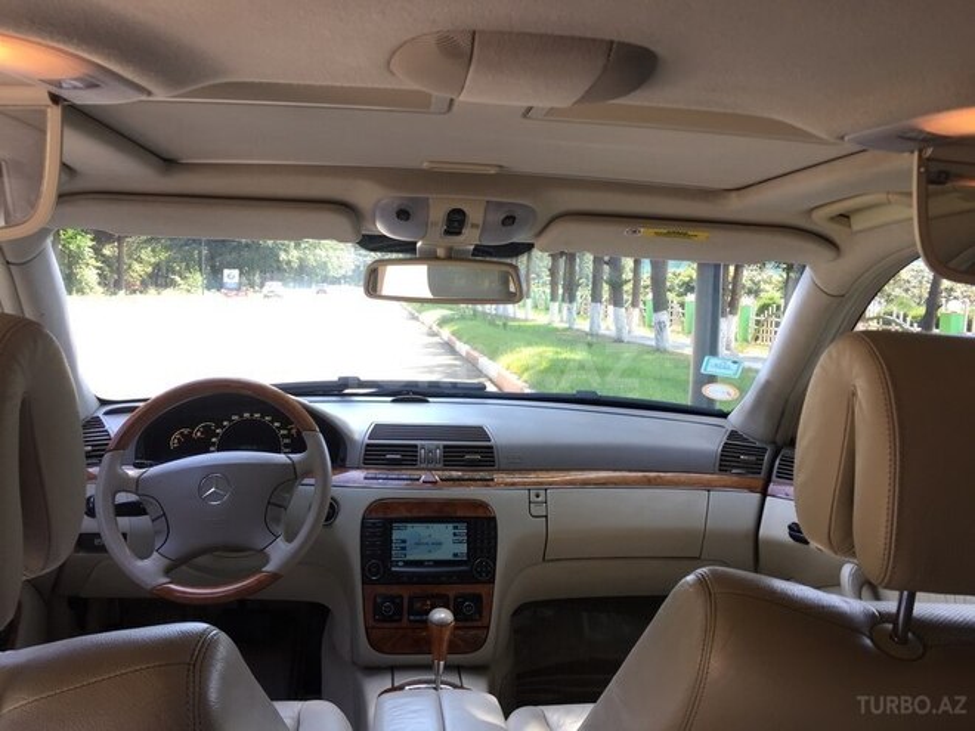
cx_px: 488
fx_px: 817
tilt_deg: -4.7
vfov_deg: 48.2
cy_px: 366
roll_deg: -1.4
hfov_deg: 61.7
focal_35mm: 29
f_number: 2.2
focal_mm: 4.15
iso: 32
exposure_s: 1/100
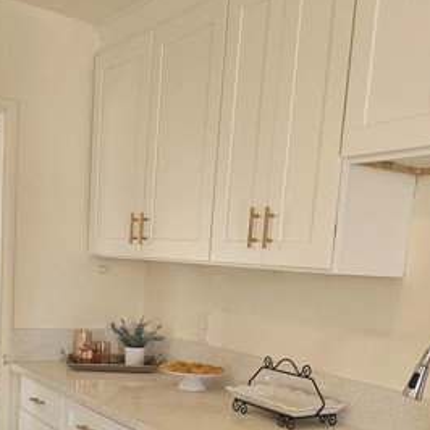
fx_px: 689
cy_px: 380
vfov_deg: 33.0
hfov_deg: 34.7
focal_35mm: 49
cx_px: 196
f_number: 1.7
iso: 200
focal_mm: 6.3
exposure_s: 1/120
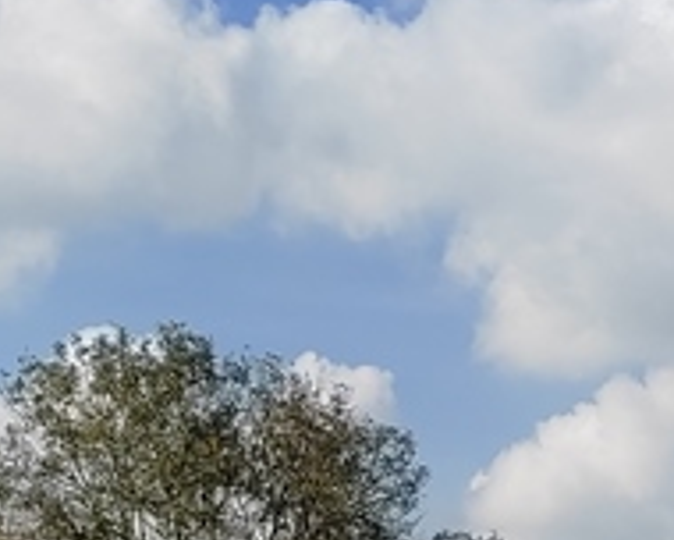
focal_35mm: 160
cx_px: 1114
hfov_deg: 11.4
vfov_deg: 9.1
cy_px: 1091
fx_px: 3192
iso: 100
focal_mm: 4.74
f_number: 1.79
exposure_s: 1/2105
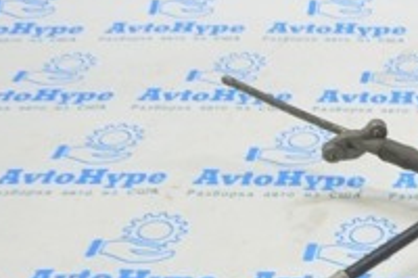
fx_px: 1167
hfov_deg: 18.3
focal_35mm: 101
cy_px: 244
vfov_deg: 13.5
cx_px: 610
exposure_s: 1/20
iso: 400
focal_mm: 21
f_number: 5.6
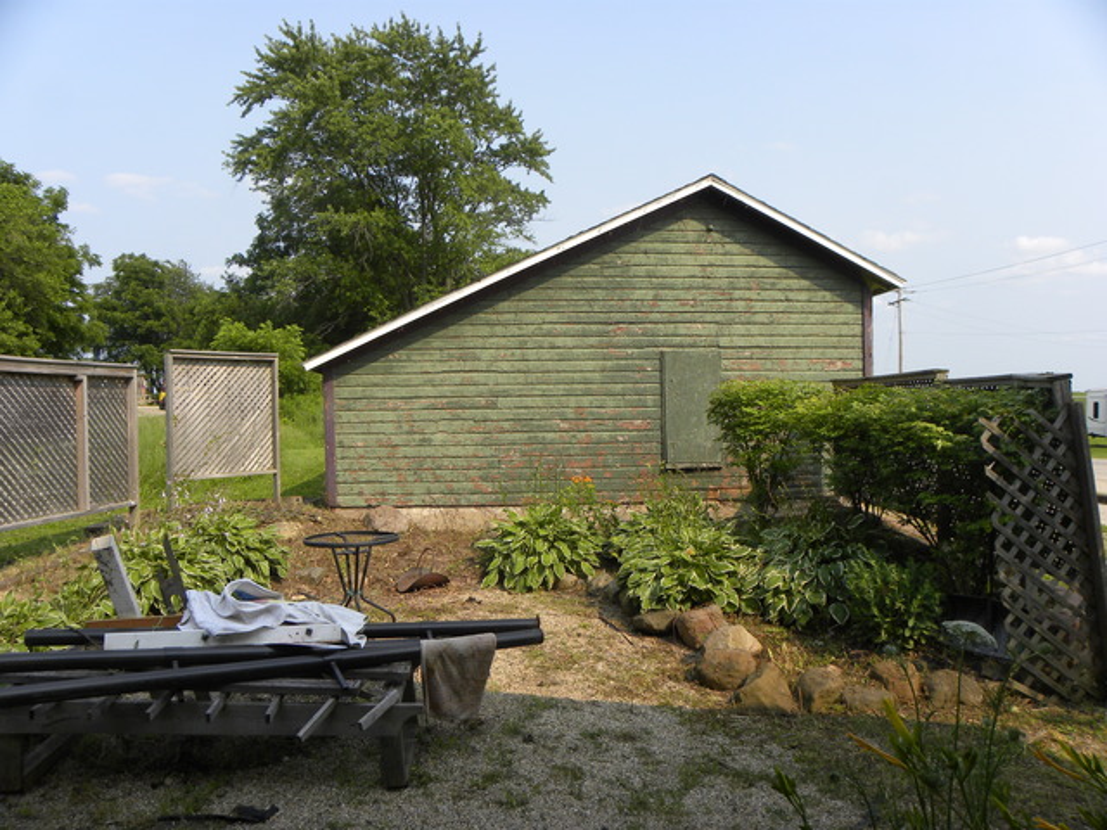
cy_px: 415
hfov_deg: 67.3
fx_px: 831
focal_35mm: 26
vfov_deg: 53.1
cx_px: 554
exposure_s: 1/268
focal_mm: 4.6
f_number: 5
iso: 64
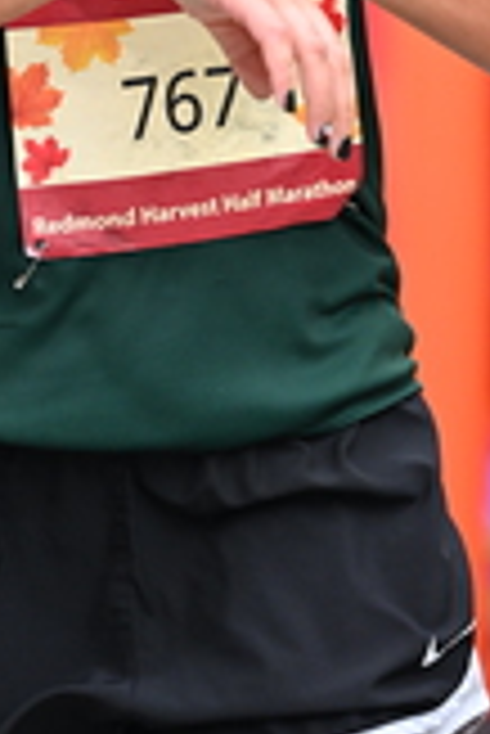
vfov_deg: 4.3
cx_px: 223
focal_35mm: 473
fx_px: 9636
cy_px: -212
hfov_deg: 2.9
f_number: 2.8
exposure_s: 1/1000
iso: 1600
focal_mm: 140
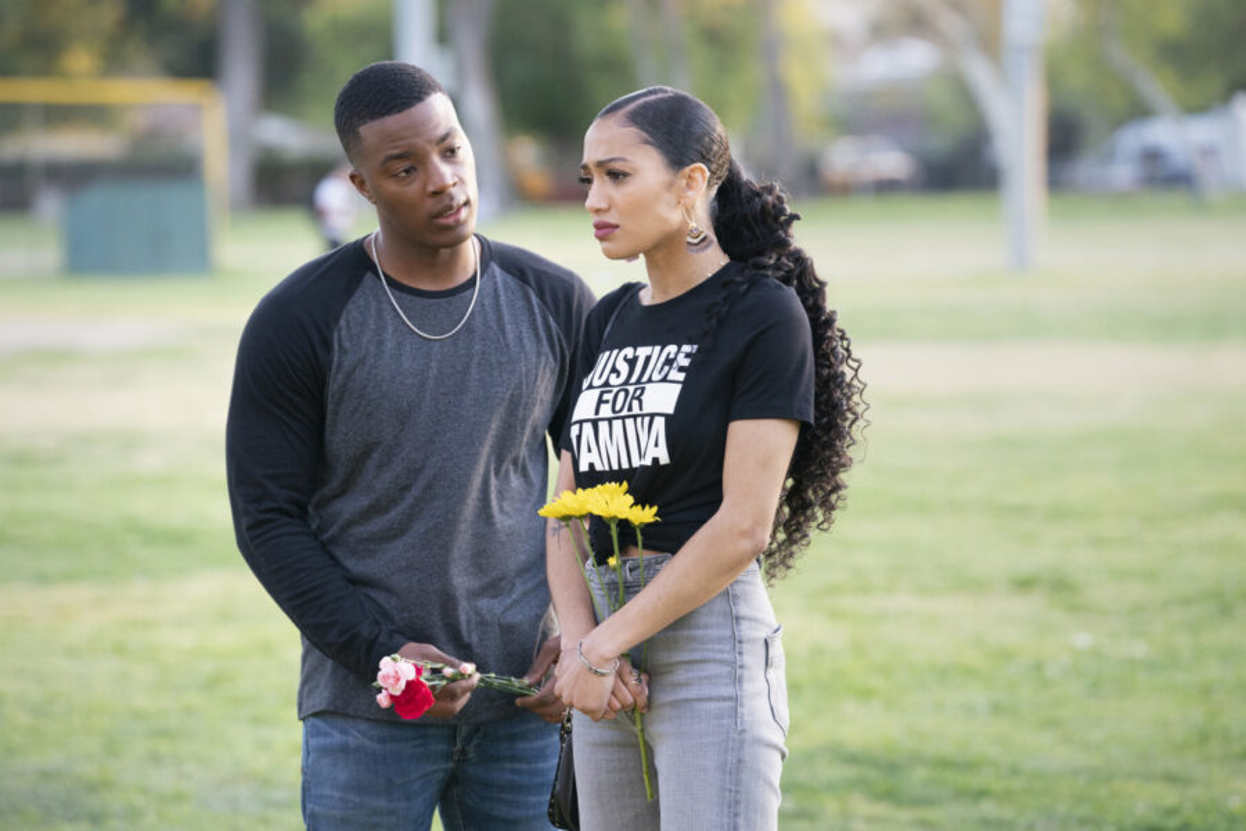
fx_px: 6922
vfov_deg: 6.9
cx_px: 623
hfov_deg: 10.3
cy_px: 416
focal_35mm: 200
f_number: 5
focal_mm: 200
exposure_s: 1/320
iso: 3200
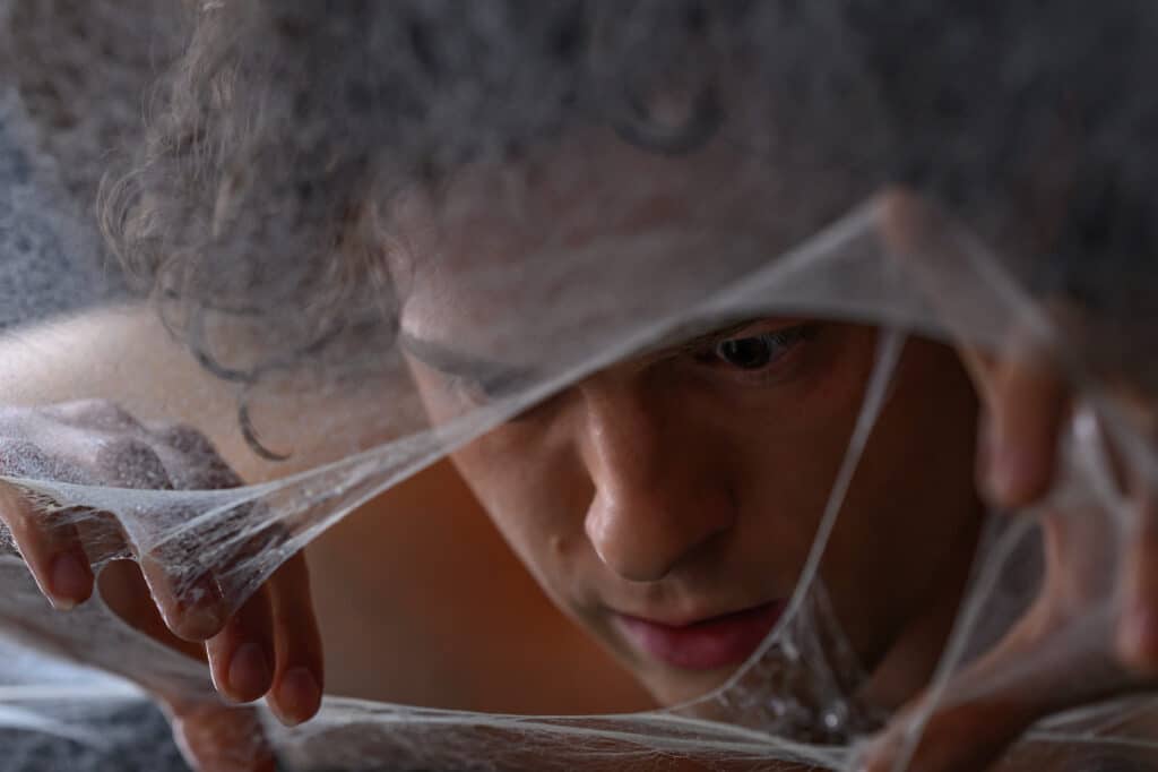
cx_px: 579
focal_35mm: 202
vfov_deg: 6.8
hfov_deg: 10.2
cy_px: 386
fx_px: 6495
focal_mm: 135
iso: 1600
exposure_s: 1/160
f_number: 2.5
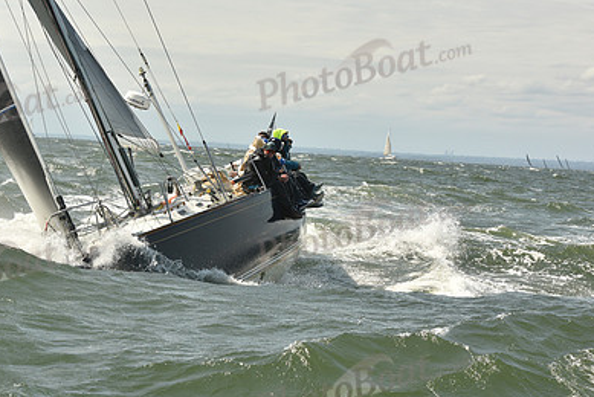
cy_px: 172
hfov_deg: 14.0
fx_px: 2411
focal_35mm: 146
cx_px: 179
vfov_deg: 9.4
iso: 250
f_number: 9
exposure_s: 1/800
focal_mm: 98
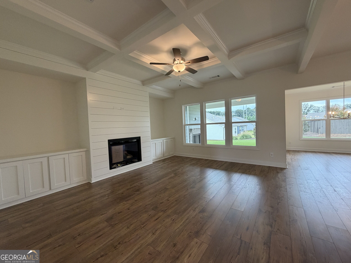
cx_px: 176
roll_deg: +1.6
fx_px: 142
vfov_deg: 85.7
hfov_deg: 102.1
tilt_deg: -1.8
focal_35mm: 14
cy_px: 132
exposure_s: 1/120
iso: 200
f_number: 2.2
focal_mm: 2.22
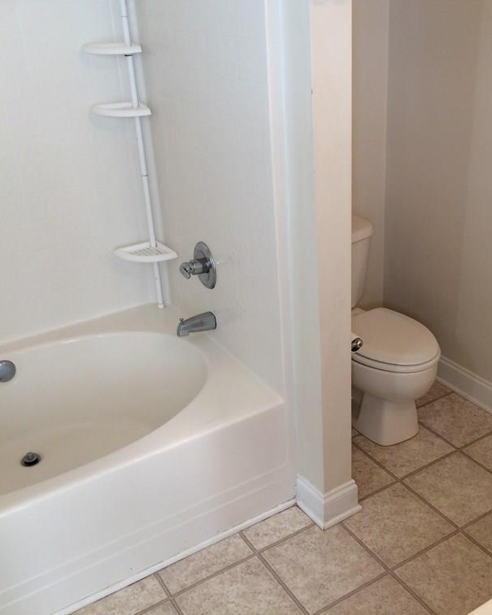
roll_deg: +4.1
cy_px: 306
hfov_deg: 39.0
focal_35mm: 38
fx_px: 692
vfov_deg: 47.9
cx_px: 292
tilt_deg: -26.6
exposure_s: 1/30
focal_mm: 4.15
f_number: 2.2
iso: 50
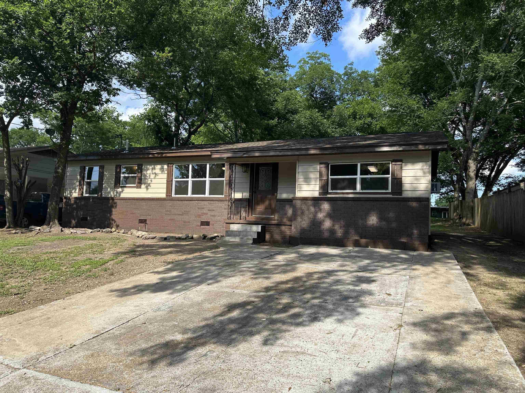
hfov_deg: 71.6
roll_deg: -2.3
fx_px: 364
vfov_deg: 56.8
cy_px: 196
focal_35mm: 24
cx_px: 262
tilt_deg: +3.7
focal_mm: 6.86
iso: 80
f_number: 1.78
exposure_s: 1/2070
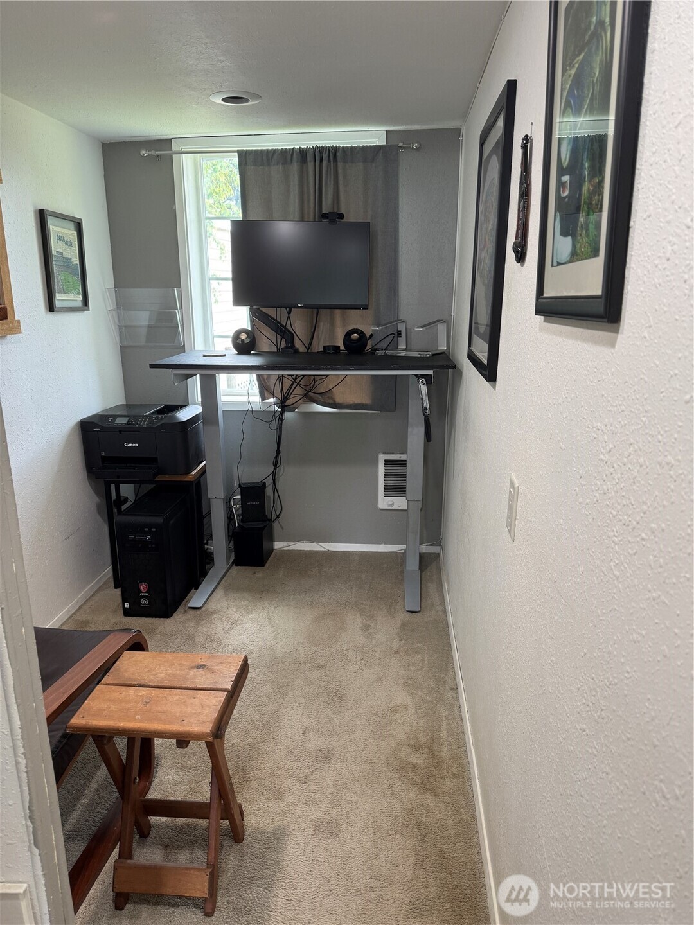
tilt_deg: -15.4
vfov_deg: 71.6
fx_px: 642
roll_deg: +0.3
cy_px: 462
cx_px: 347
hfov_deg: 56.8
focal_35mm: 24
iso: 160
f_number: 1.78
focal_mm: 6.76
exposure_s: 1/60
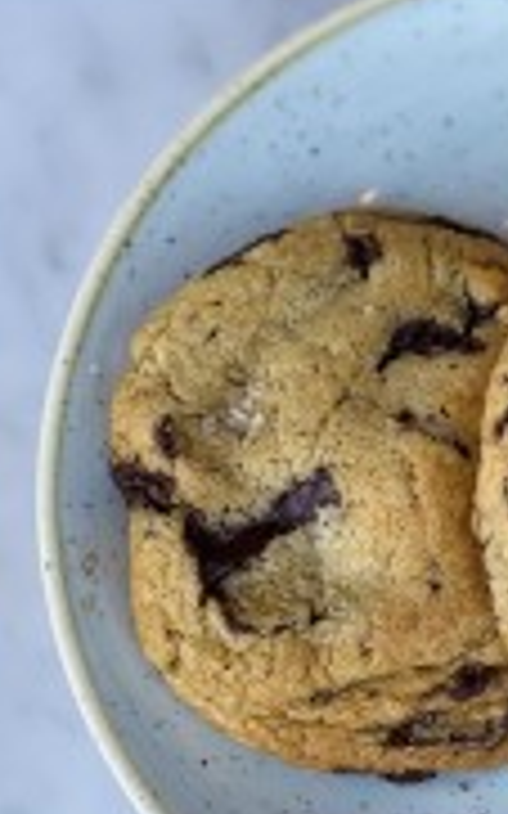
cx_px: 598
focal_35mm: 122
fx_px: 2705
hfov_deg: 10.6
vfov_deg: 17.1
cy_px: 436
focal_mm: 6
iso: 80
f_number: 2
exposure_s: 1/100
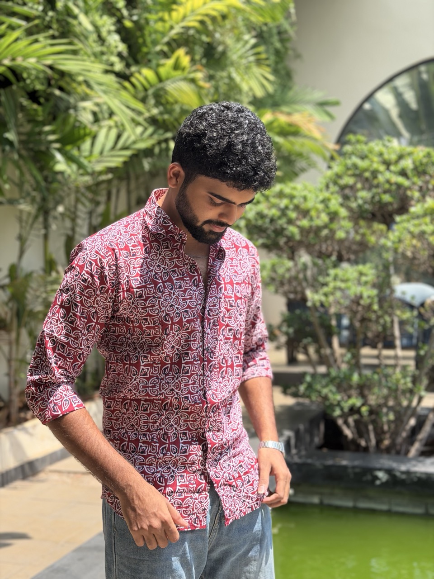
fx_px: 802
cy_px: 290
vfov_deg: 39.7
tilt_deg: -2.2
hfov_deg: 30.3
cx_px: 217
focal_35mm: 48
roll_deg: +1.2
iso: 64
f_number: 1.78
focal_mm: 6.76
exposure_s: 1/1543
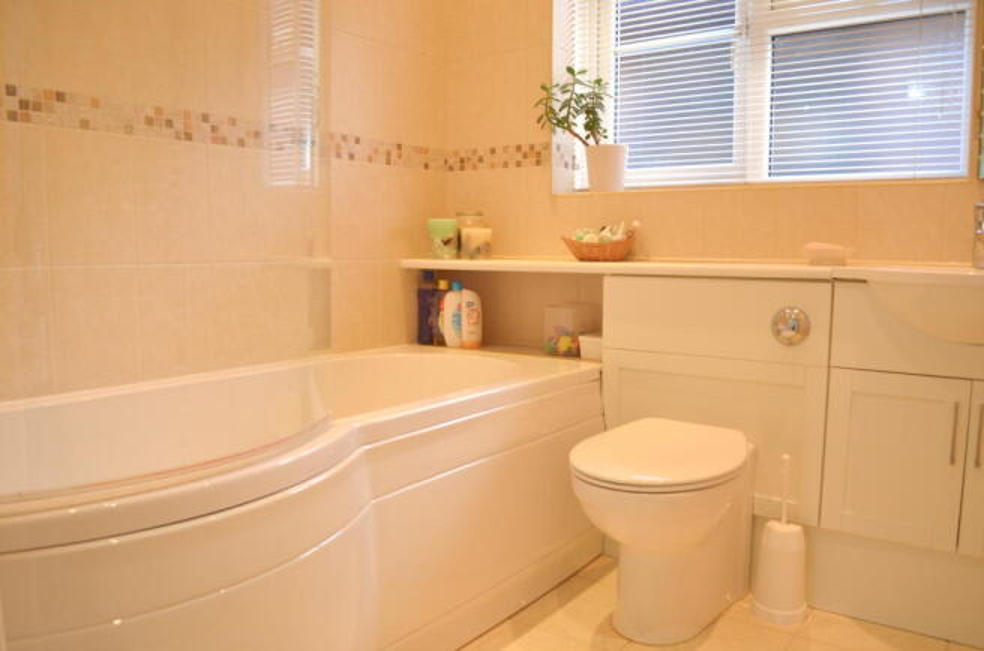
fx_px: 736
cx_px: 492
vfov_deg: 47.7
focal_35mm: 27
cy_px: 326
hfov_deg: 67.5
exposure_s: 1/60
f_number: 4
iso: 500
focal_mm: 18
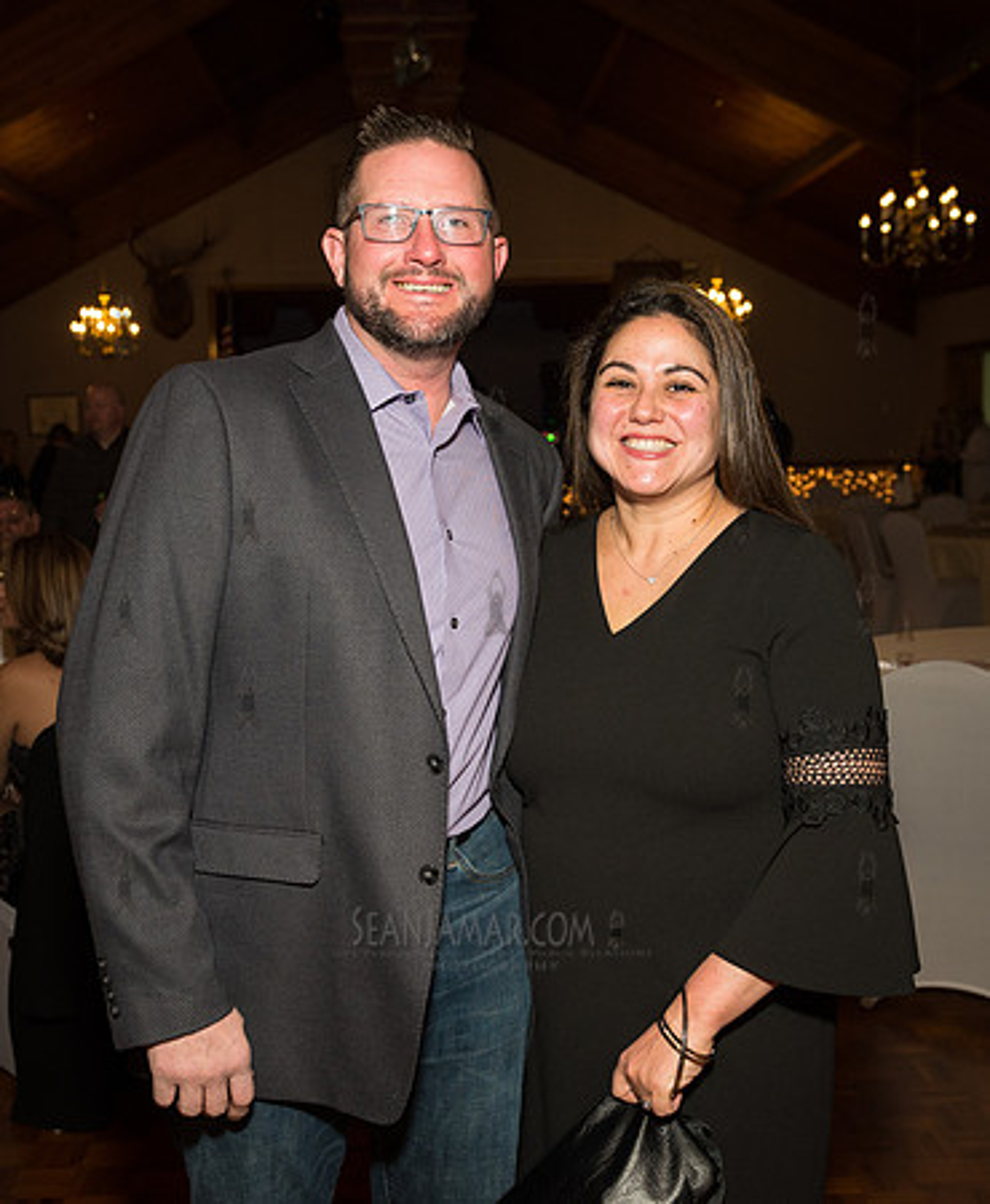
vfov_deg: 42.4
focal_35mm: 43
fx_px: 1553
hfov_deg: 35.3
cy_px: 602
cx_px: 477
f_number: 4.5
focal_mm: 31
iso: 1600
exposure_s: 1/320
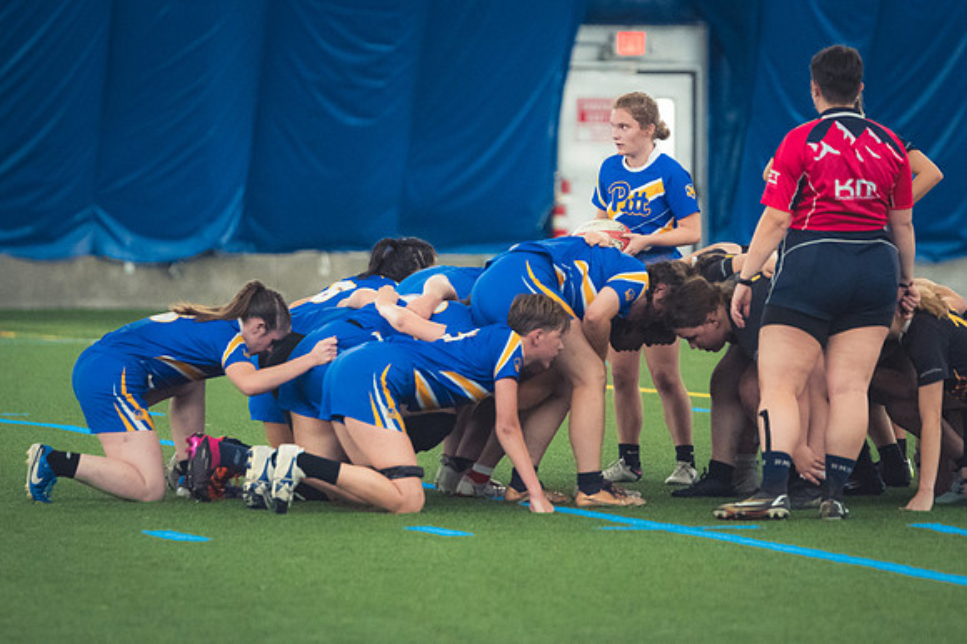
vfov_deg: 4.1
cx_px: 447
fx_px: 8890
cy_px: 322
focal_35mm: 331
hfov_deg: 6.2
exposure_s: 1/320
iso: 5000
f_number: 2.8
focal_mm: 200
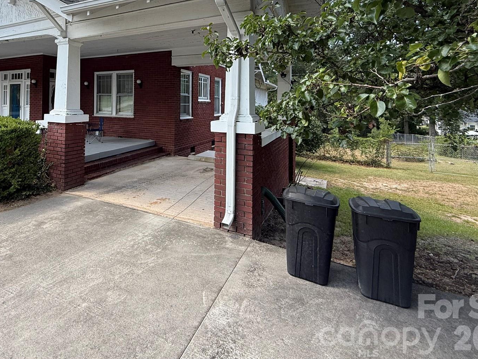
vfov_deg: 60.3
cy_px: 94
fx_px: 290
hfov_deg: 77.2
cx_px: 171
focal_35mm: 21
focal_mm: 2.22
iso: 64
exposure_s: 1/300
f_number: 2.2
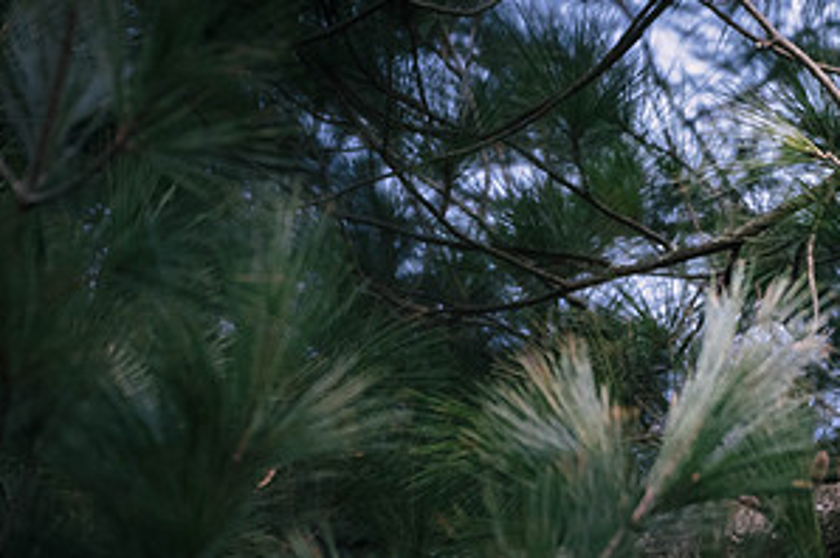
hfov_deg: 1.0
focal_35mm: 1998
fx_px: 46568
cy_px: 341
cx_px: 496
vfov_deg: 0.7
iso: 800
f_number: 5.6
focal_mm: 500
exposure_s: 1/20
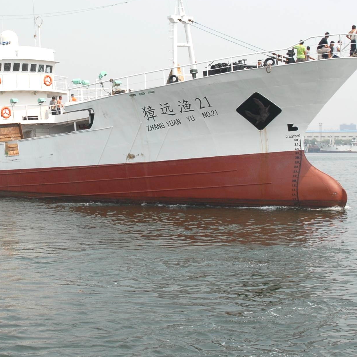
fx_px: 840
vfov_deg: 23.8
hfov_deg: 23.9
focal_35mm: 72
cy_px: 107
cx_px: 120
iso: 125
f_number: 8
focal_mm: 24
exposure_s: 1/320
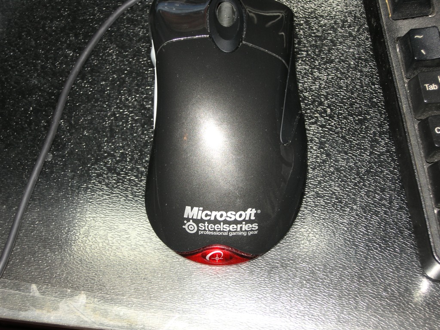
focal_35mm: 75
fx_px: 953
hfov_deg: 26.0
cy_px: 165
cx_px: 220
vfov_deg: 19.6
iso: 64
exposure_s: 1/60
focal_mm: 15.7
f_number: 3.9
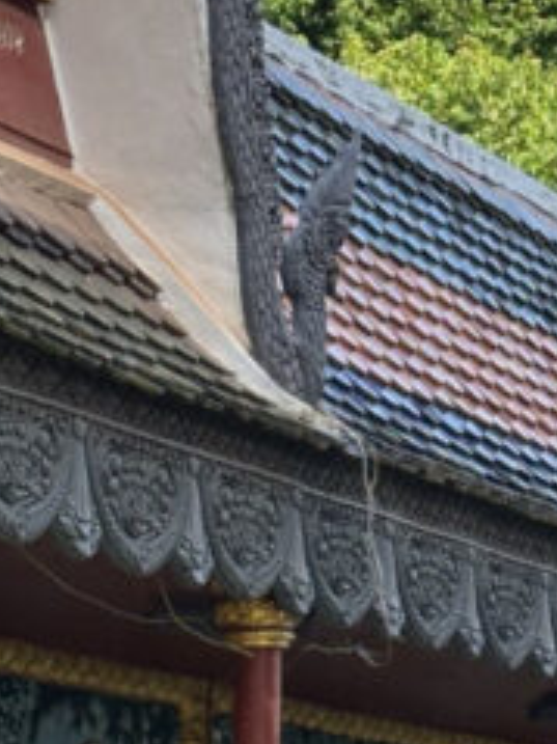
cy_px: 685
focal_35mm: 206
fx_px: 4424
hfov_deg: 7.2
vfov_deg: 9.6
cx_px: 647
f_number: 1.8
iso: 64
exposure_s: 1/1395
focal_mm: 6.9
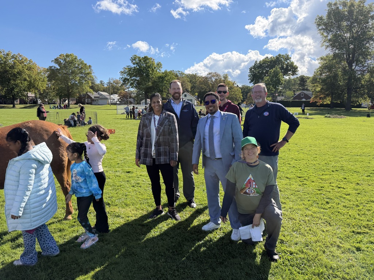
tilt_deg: -5.3
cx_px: 187
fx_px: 259
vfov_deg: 56.8
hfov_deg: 71.6
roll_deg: +1.1
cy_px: 140
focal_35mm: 24
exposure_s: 1/3279
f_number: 1.78
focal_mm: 6.76
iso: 100
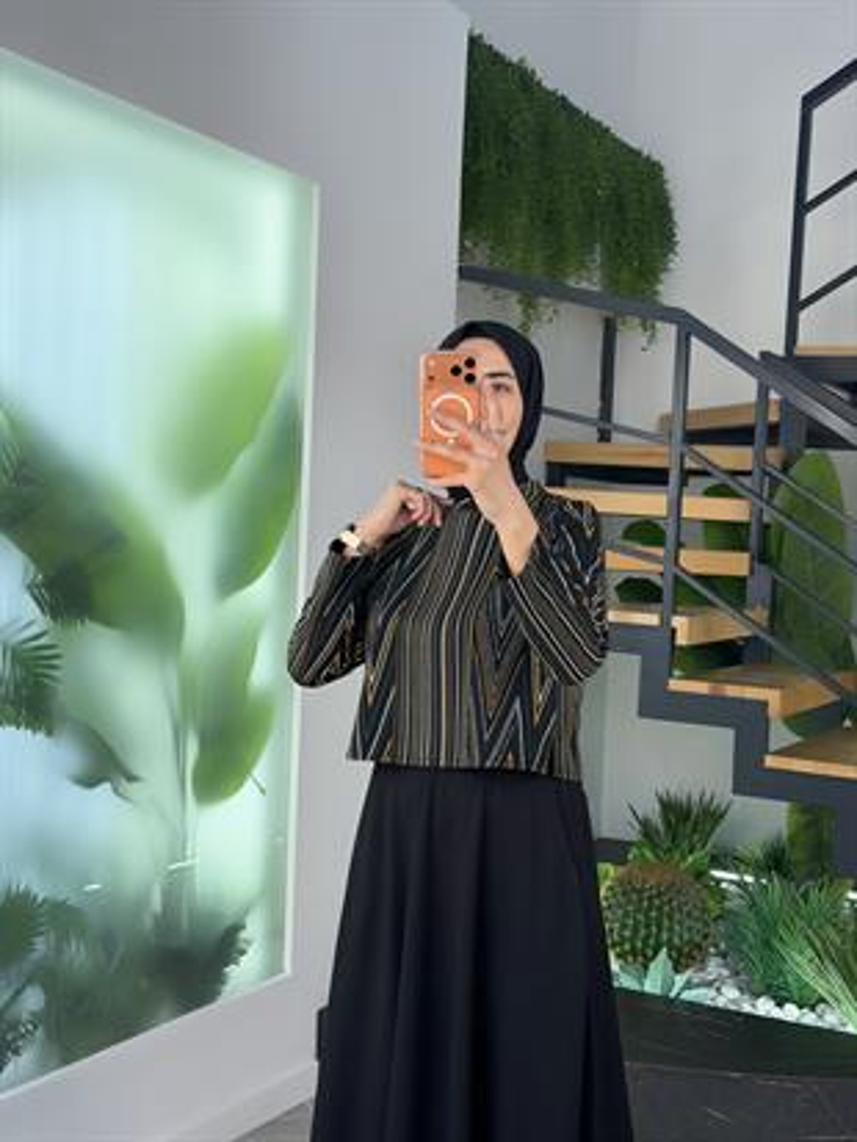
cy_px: 571
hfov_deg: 30.3
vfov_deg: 39.6
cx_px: 428
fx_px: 1584
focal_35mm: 48
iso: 64
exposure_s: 1/197
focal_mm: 6.76
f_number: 1.78
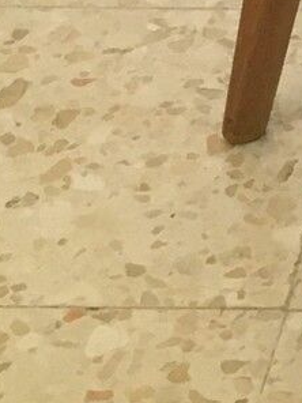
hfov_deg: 7.1
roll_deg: +0.9
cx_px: 775
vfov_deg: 9.2
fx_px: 2280
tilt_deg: -22.2
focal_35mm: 196
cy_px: -500
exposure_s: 1/33
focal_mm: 4.15
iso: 80
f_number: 2.2
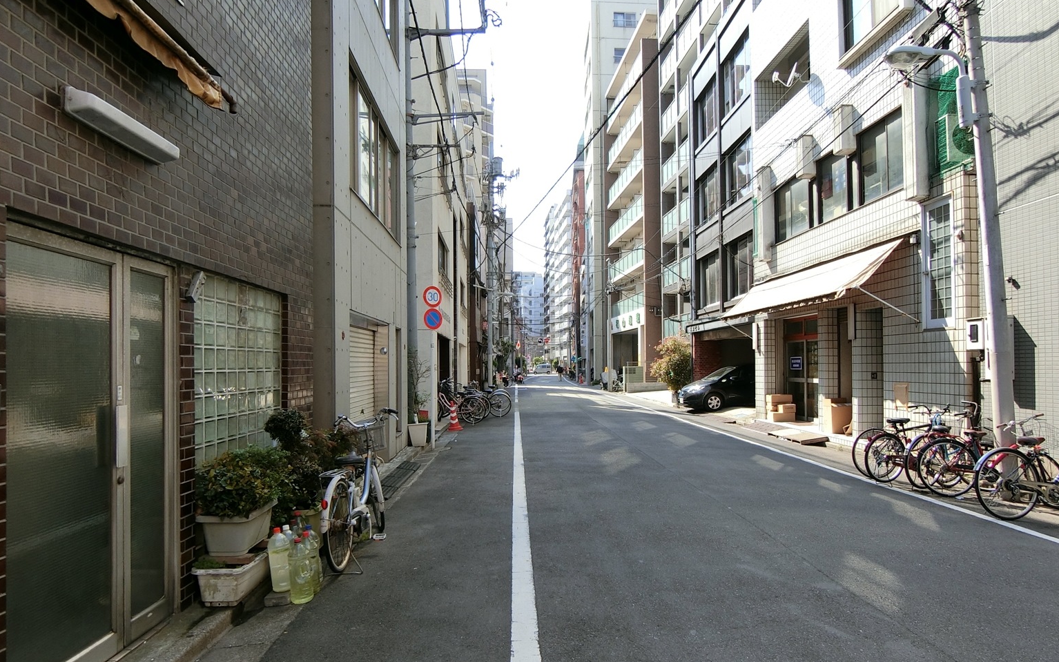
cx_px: 534
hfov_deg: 82.3
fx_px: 606
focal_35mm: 21
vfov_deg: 57.2
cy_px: 364
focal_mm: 4.06
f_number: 2.7
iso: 80
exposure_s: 1/500
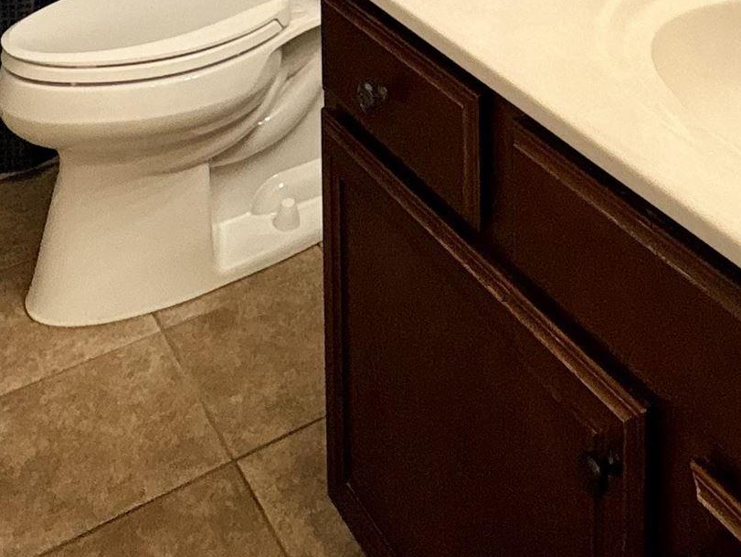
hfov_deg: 35.9
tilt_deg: -2.8
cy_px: -385
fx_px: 1135
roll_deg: +0.8
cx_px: 476
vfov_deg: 20.9
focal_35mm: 53
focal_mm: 2.22
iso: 160
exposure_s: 1/60
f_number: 2.2
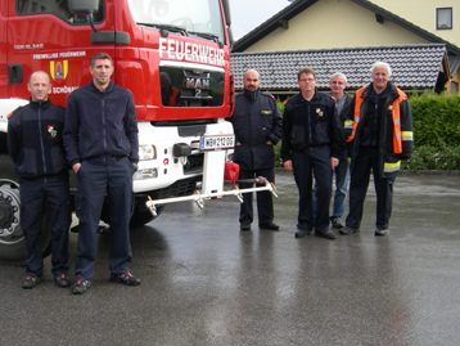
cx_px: 185
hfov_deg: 41.9
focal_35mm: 45
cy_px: 144
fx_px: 598
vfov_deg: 32.2
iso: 64
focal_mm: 7.5
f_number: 3
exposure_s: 1/62.2
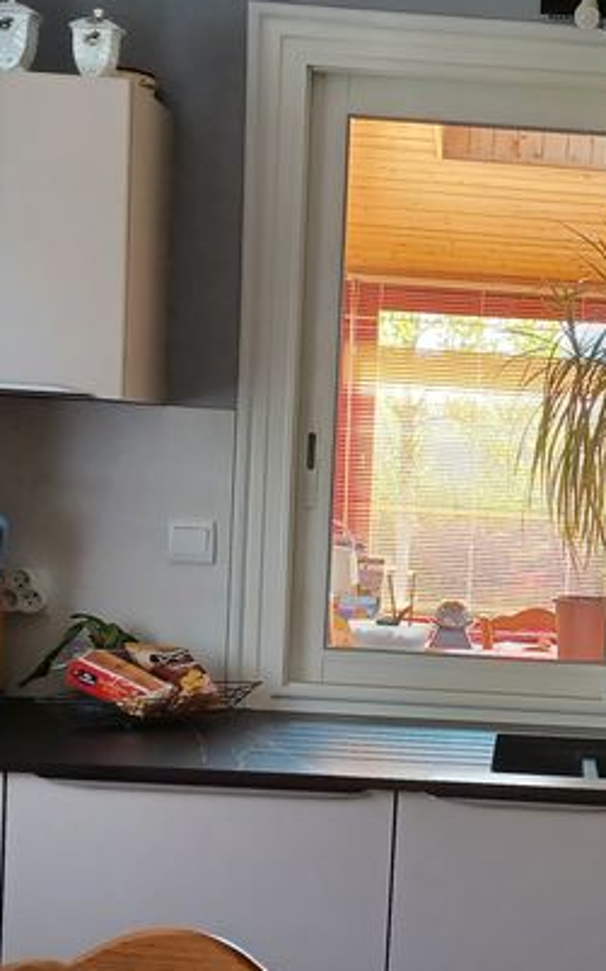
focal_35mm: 66
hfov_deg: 19.3
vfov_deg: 30.9
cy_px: 606
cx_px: 570
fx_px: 1745
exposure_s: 1/49
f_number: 1.8
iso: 160
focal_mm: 4.6
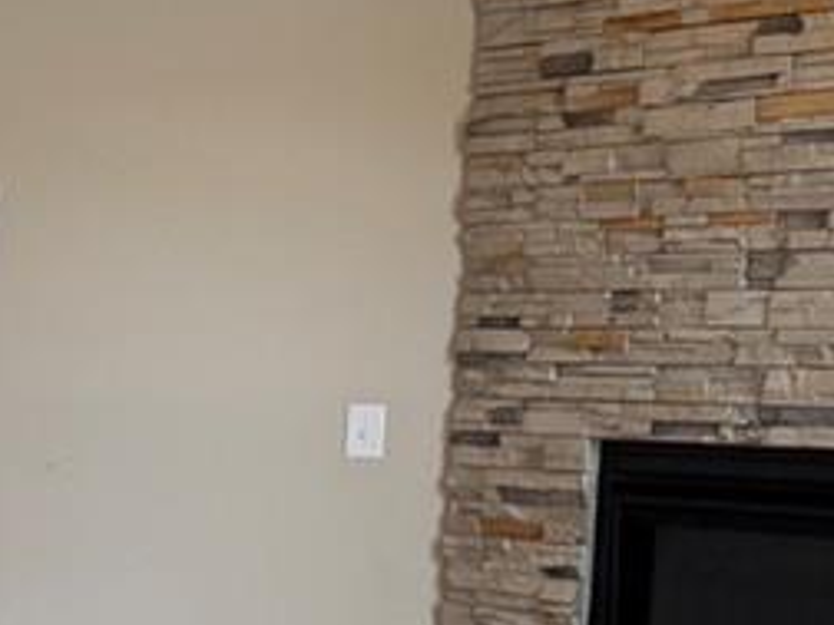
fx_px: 3301
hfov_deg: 11.6
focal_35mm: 137
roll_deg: +0.7
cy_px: 691
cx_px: -1225
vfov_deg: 10.7
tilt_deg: -5.4
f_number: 1.78
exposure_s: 1/190
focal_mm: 6.76
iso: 100
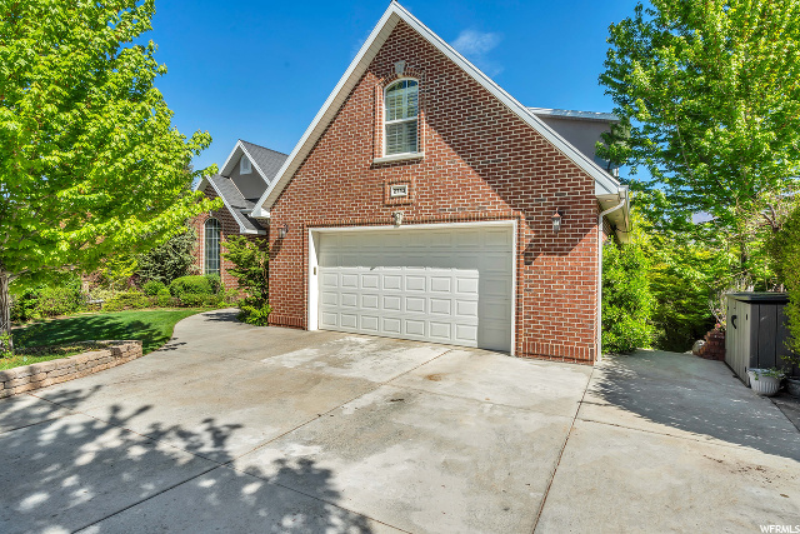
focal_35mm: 18
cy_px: 267
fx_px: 400
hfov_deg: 90.0
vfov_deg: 67.4
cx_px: 400
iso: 100
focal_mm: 18
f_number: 11
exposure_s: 1/125
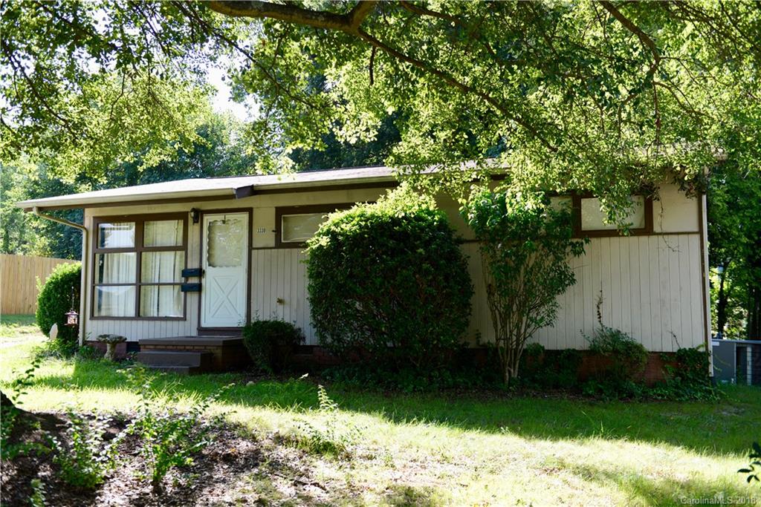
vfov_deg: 36.9
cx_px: 380
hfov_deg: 53.1
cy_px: 254
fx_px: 761
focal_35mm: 36
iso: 500
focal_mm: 36
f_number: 4
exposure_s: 1/640
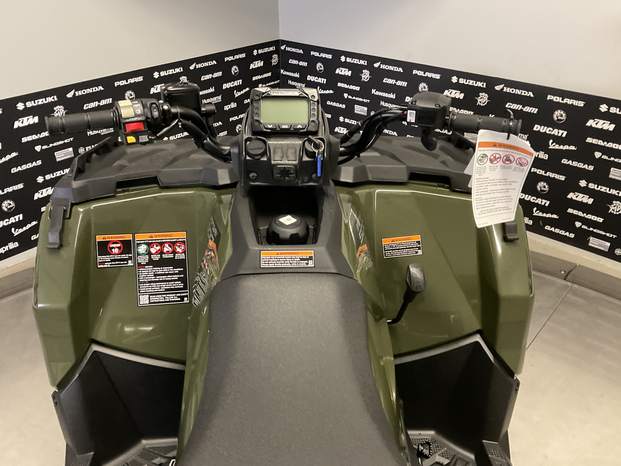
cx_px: 305
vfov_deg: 45.4
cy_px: 244
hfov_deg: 58.3
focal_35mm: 31
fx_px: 556
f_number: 1.8
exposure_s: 1/30
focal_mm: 3
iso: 250
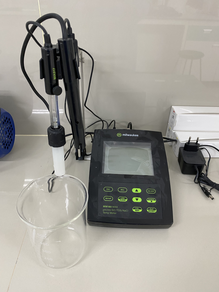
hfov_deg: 53.1
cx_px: 110
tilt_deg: -35.7
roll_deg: -2.4
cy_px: 146
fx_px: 219
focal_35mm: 26
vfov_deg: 67.3
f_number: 1.8
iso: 250
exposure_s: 1/50
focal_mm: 4.25
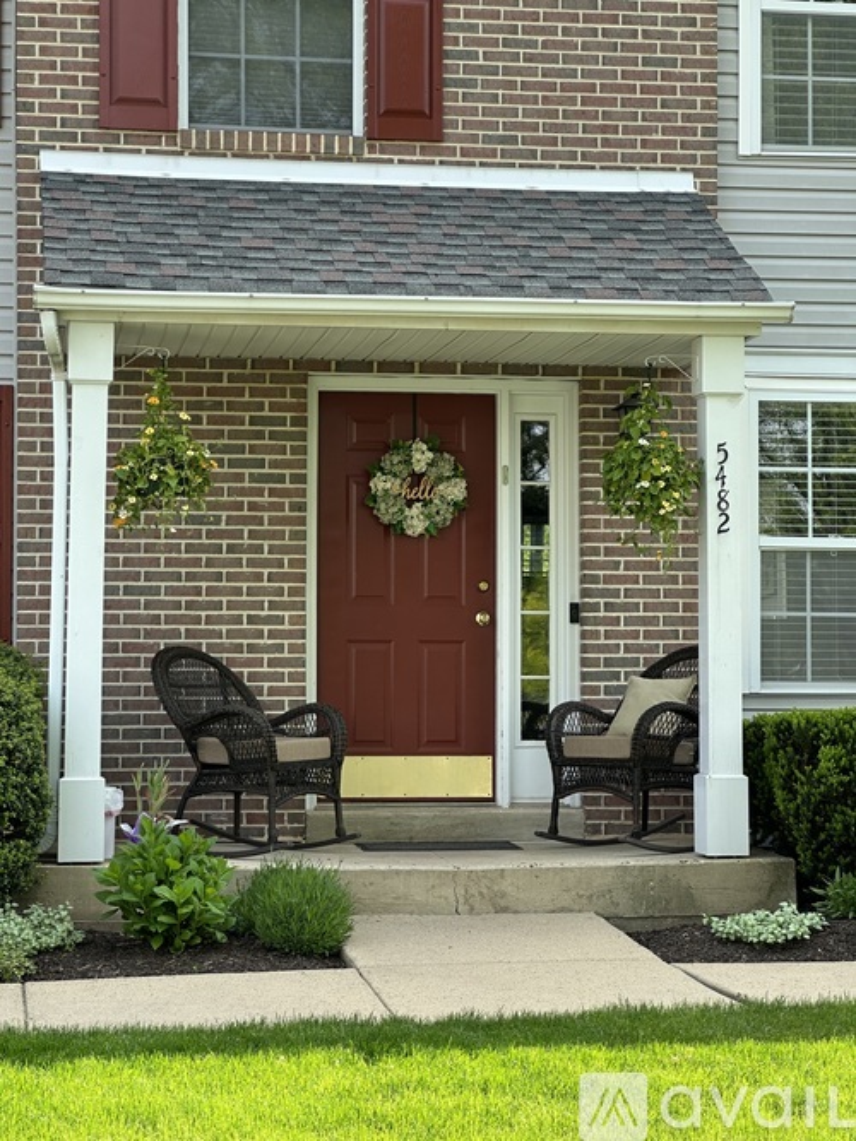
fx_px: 2540
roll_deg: -0.6
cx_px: 428
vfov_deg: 25.3
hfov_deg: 19.1
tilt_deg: +2.7
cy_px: 570
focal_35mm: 77
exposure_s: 1/147
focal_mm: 9
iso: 32
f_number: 2.8
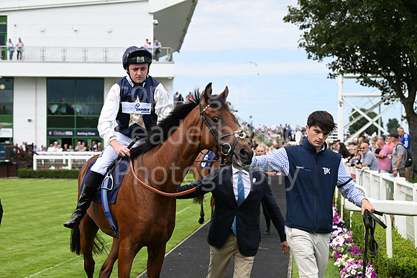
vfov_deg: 19.5
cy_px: 139
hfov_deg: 28.8
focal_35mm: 70
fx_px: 811
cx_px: 208
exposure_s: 1/2000
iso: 500
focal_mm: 70
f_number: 5
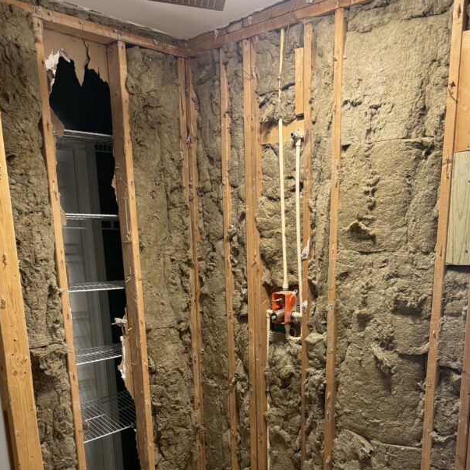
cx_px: 260
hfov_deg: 46.0
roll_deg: +0.7
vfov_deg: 43.6
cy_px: 385
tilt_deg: -15.6
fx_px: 553
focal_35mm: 36
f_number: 1.78
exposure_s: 1/63
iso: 200
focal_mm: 6.76
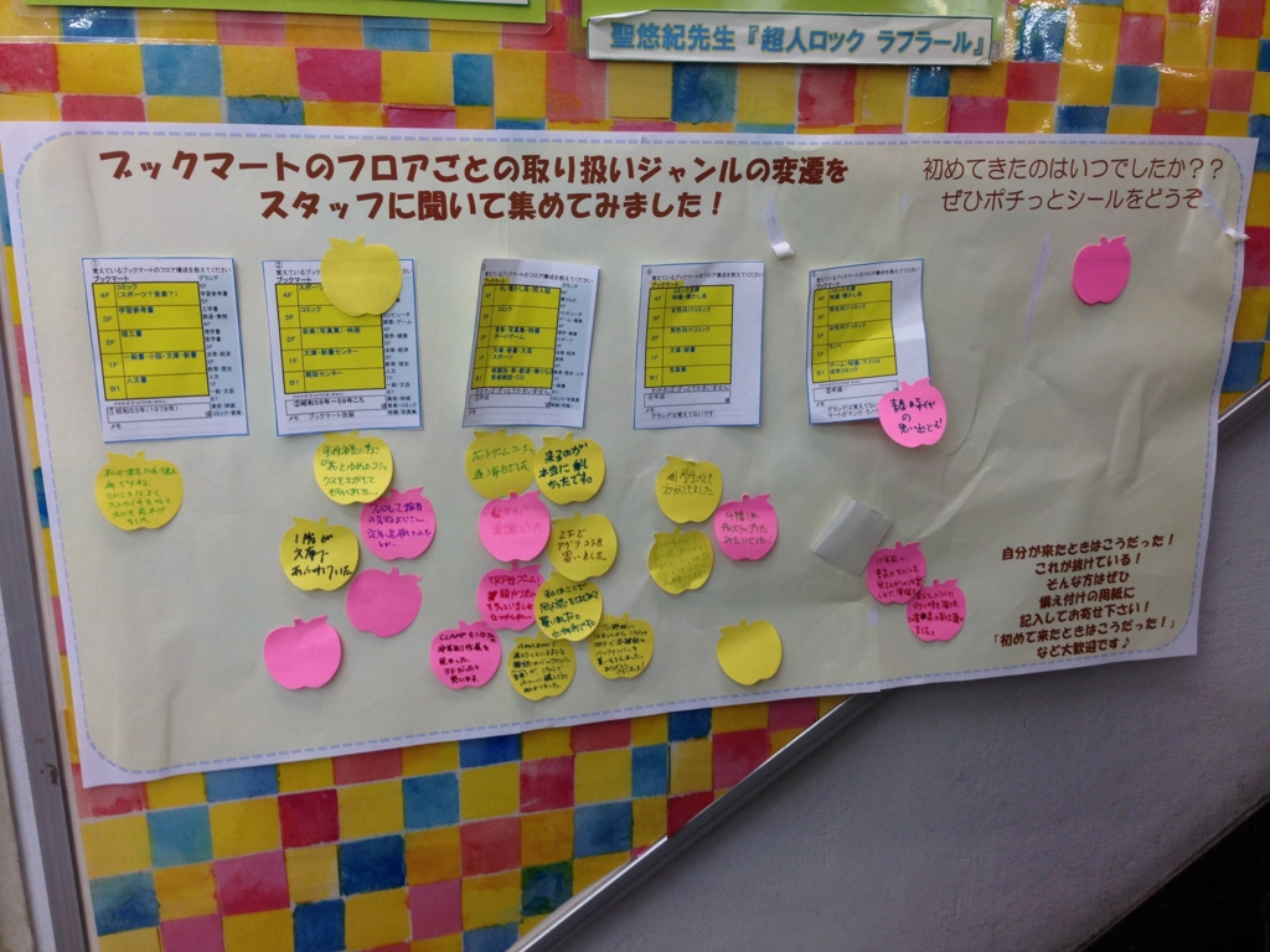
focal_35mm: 33
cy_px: 476
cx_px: 635
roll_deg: -1.1
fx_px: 1211
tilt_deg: -14.6
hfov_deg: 55.4
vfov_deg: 42.9
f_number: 2.4
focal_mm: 4.12
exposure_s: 1/60
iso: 50
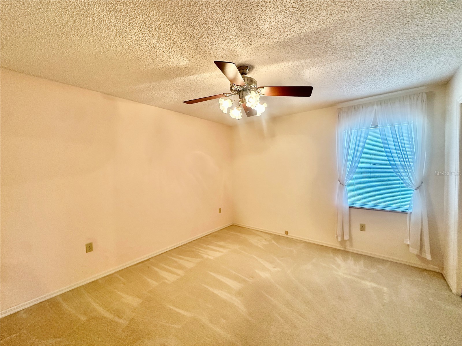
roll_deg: +0.4
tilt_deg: -1.7
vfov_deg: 85.7
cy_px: 173
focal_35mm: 14
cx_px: 231
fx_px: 187
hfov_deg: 102.1
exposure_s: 1/60
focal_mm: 2.22
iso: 320
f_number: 2.2
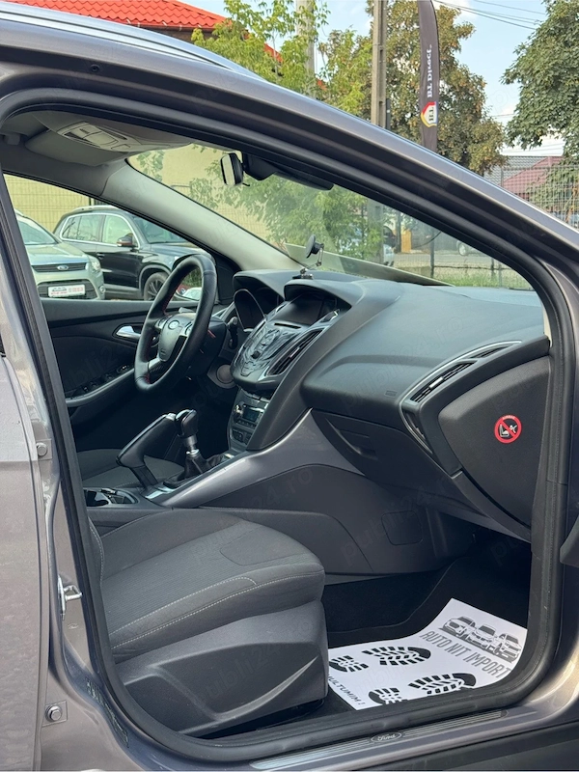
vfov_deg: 39.7
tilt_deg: -8.7
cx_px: 290
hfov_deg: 30.3
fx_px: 1070
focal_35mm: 48
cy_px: 386
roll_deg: +1.2
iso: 64
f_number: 1.78
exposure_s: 1/399
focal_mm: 6.76
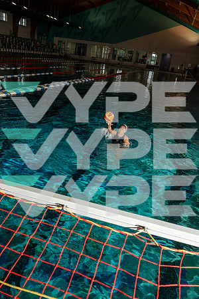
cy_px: 150
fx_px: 257
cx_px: 100
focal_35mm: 31
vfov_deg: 60.3
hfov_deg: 42.3
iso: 100
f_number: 5.6
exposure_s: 1/250
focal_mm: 31
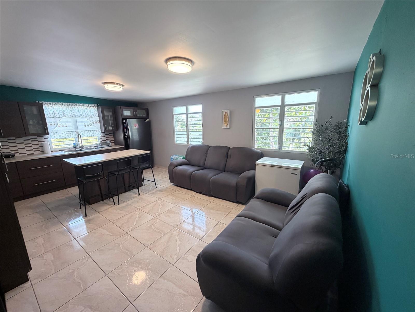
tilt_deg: -10.9
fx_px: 168
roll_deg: +3.2
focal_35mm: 14
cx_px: 208
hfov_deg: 102.1
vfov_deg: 85.7
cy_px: 156
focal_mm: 2.22
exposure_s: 1/60
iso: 200
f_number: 2.2
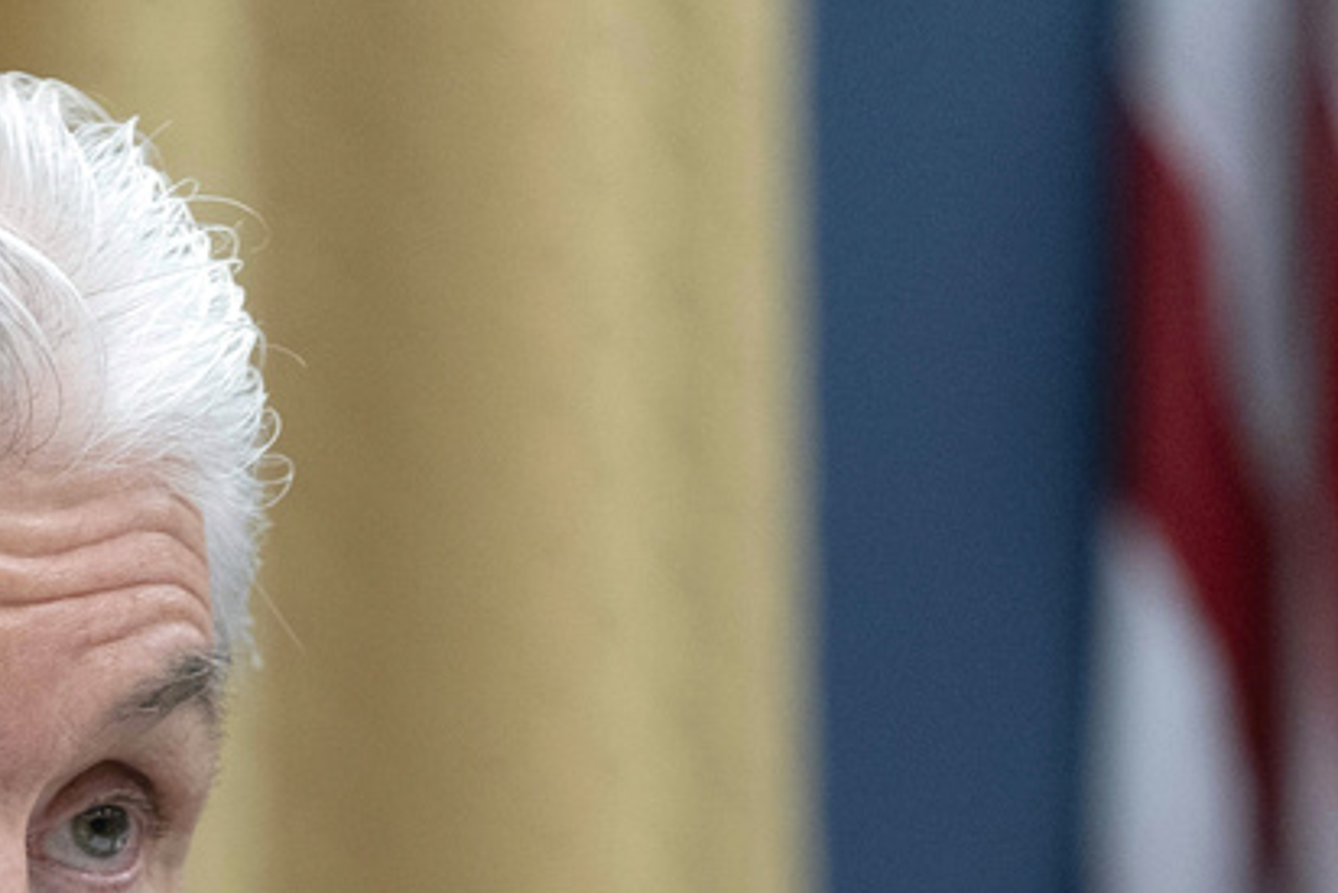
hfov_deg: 4.1
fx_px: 18477
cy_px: 1025
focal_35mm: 497
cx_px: -234
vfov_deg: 2.8
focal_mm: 200
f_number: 2.8
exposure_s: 1/320
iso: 2500
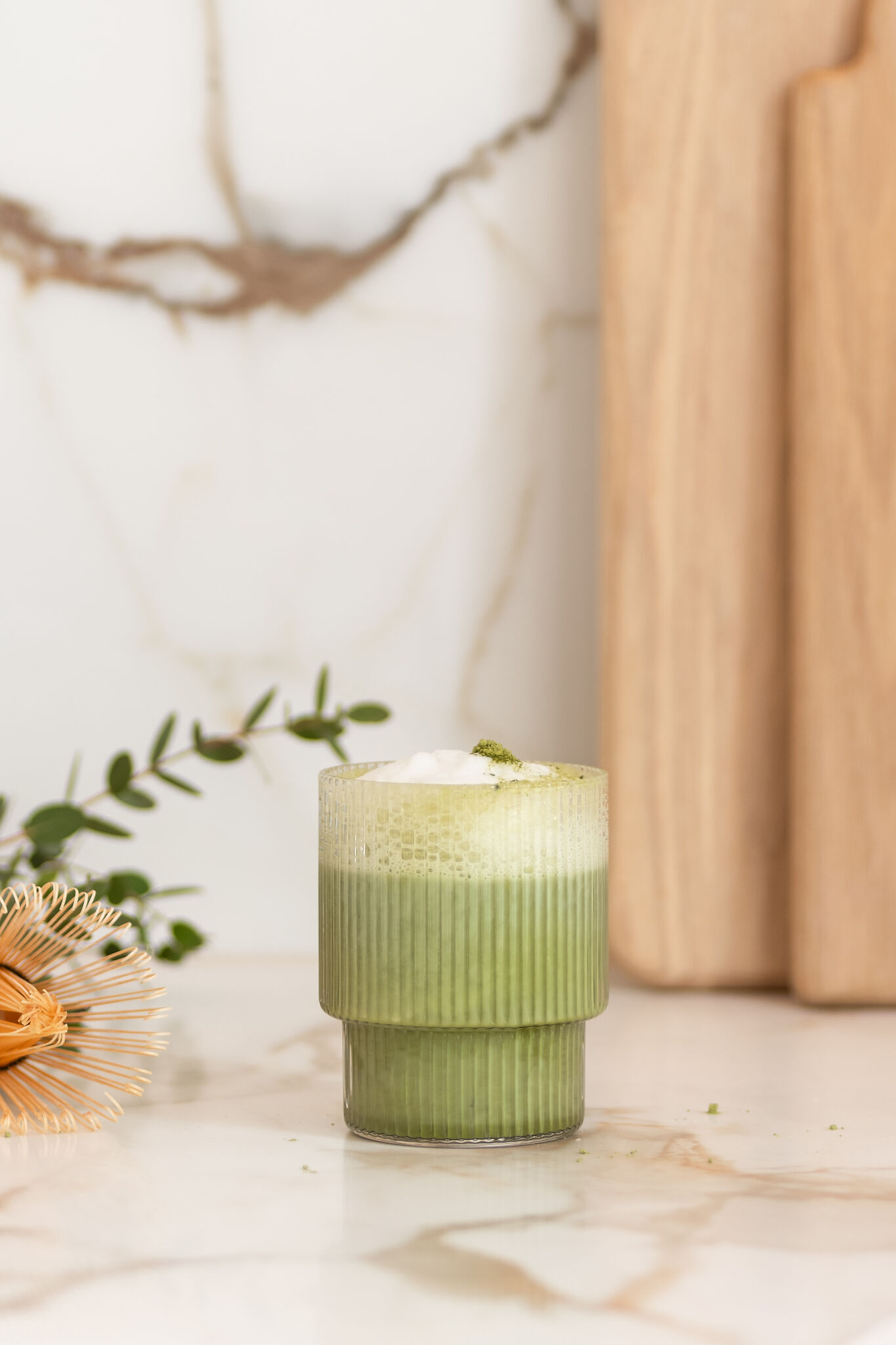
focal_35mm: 90
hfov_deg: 15.2
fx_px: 3361
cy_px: 672
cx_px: 448
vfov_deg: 22.6
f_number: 2.8
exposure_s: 1/100
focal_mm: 90
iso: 200
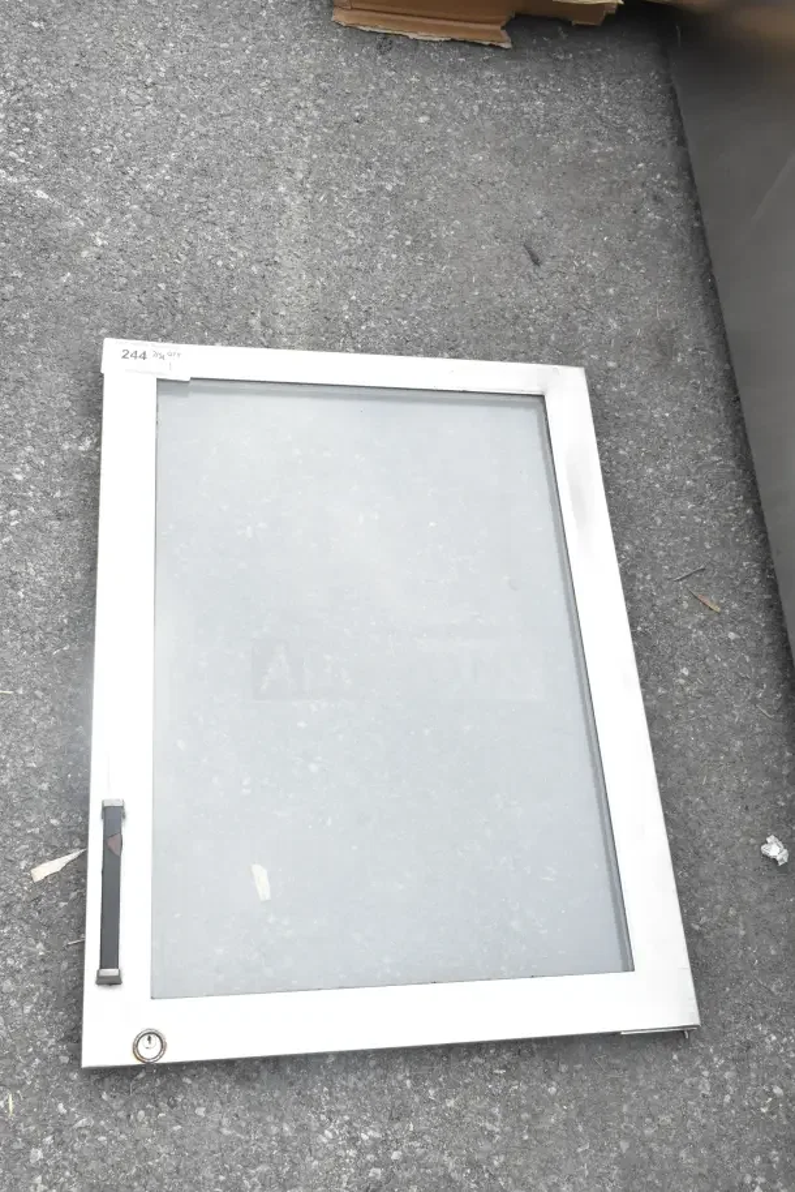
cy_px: 596
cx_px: 398
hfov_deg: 36.9
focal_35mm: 36
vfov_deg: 53.1
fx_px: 1192
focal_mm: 24
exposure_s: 1/500
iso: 1600
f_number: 11
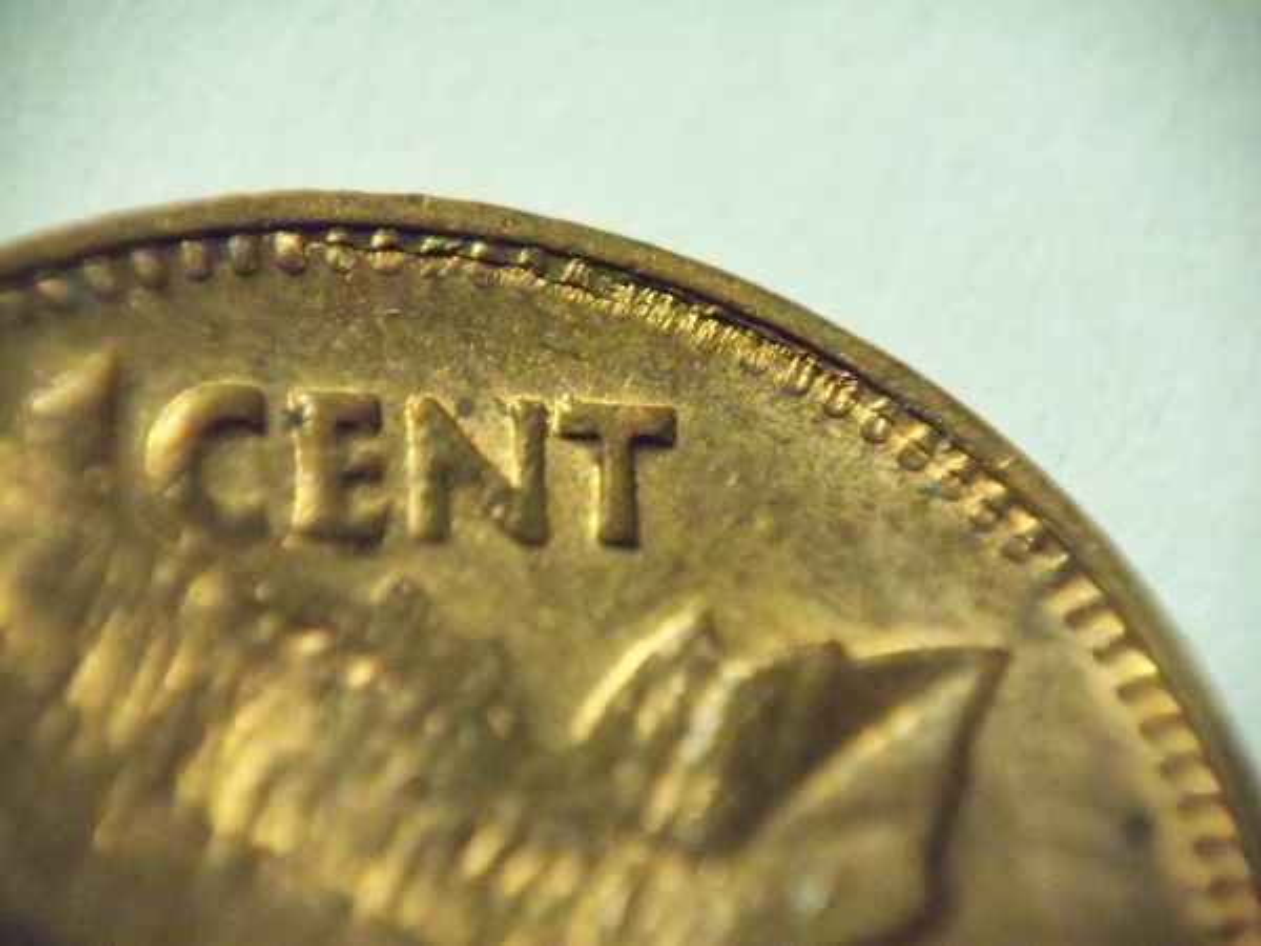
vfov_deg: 8.6
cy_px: 473
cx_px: 630
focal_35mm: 173
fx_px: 6302
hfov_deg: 11.4
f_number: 4.3
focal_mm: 30.5
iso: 1600
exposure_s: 1/100
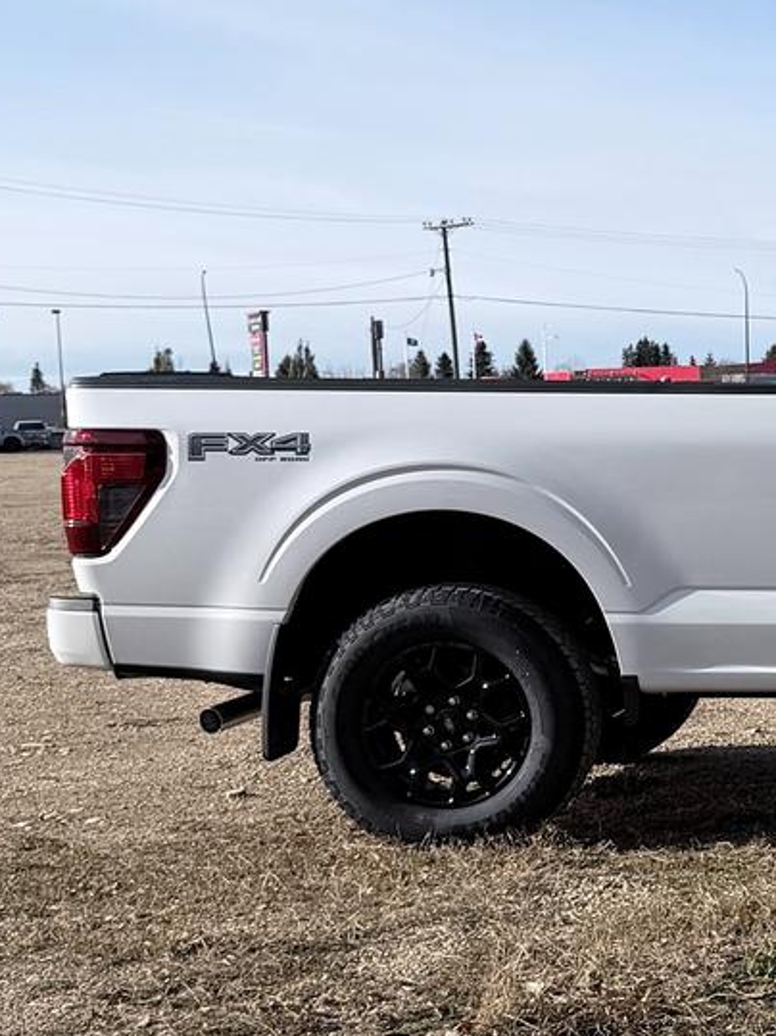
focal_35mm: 57
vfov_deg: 33.8
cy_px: 569
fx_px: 1704
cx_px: 1083
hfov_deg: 22.2
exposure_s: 1/4673
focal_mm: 6.76
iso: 80
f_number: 1.78
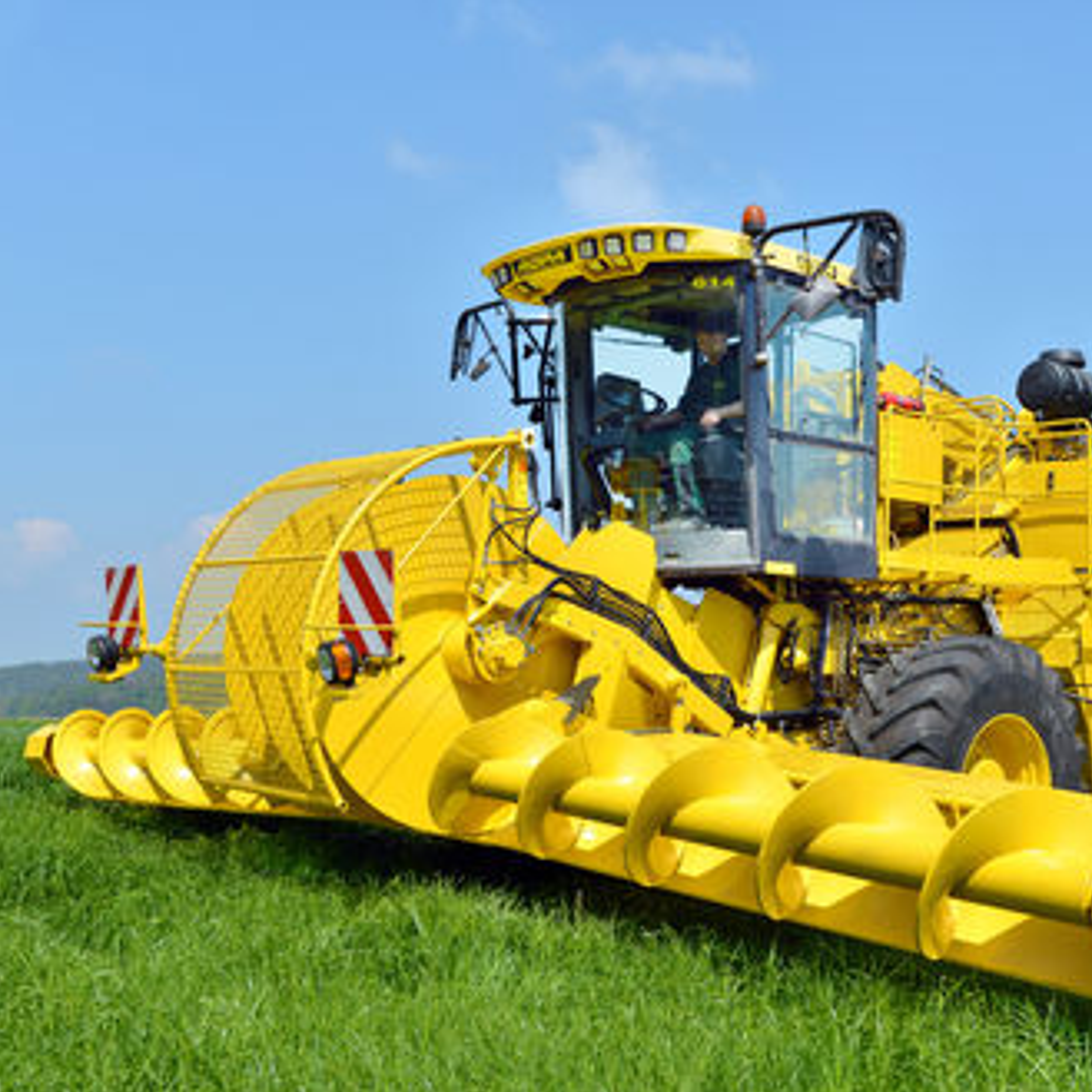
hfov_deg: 41.6
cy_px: 546
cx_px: 684
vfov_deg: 41.9
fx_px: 1428
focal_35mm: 40
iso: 160
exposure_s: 1/1000
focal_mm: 31
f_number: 6.3
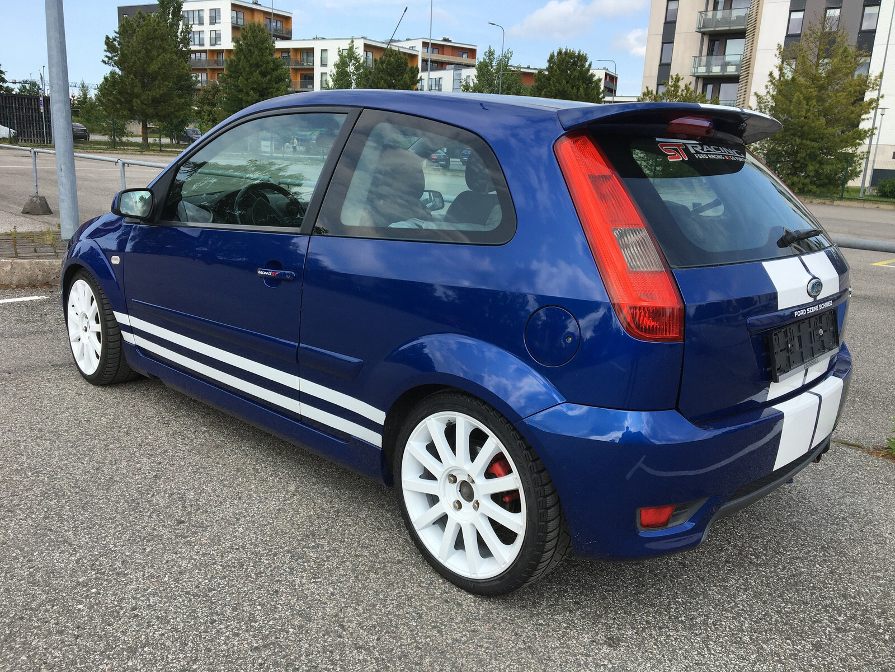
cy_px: 336
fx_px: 750
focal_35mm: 29
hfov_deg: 61.7
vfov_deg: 48.2
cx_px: 448
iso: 25
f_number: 2.2
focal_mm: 4.15
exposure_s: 1/999
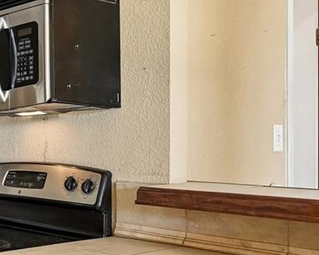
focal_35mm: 56
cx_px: -75
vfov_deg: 27.1
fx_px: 529
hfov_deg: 28.6
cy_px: 150
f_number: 10
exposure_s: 1/10
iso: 400
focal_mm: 17
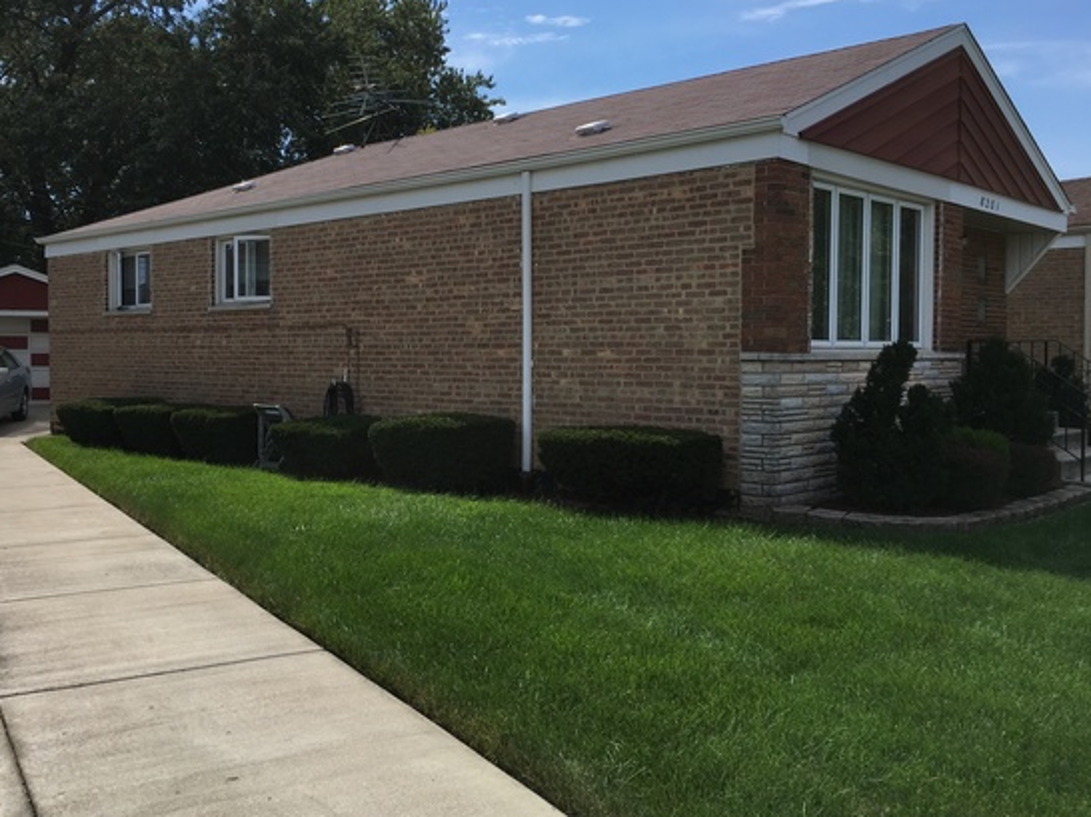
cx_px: 460
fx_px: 1071
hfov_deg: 53.7
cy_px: 398
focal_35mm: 34
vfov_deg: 41.8
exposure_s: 1/1637
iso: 25
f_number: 2.2
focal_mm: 4.15
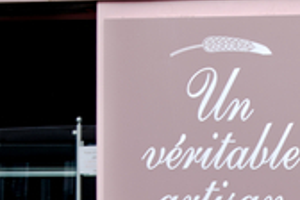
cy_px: 183
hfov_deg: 10.3
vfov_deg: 7.6
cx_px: 655
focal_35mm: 179
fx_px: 1492
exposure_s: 1/80
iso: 100
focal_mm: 30
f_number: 6.3
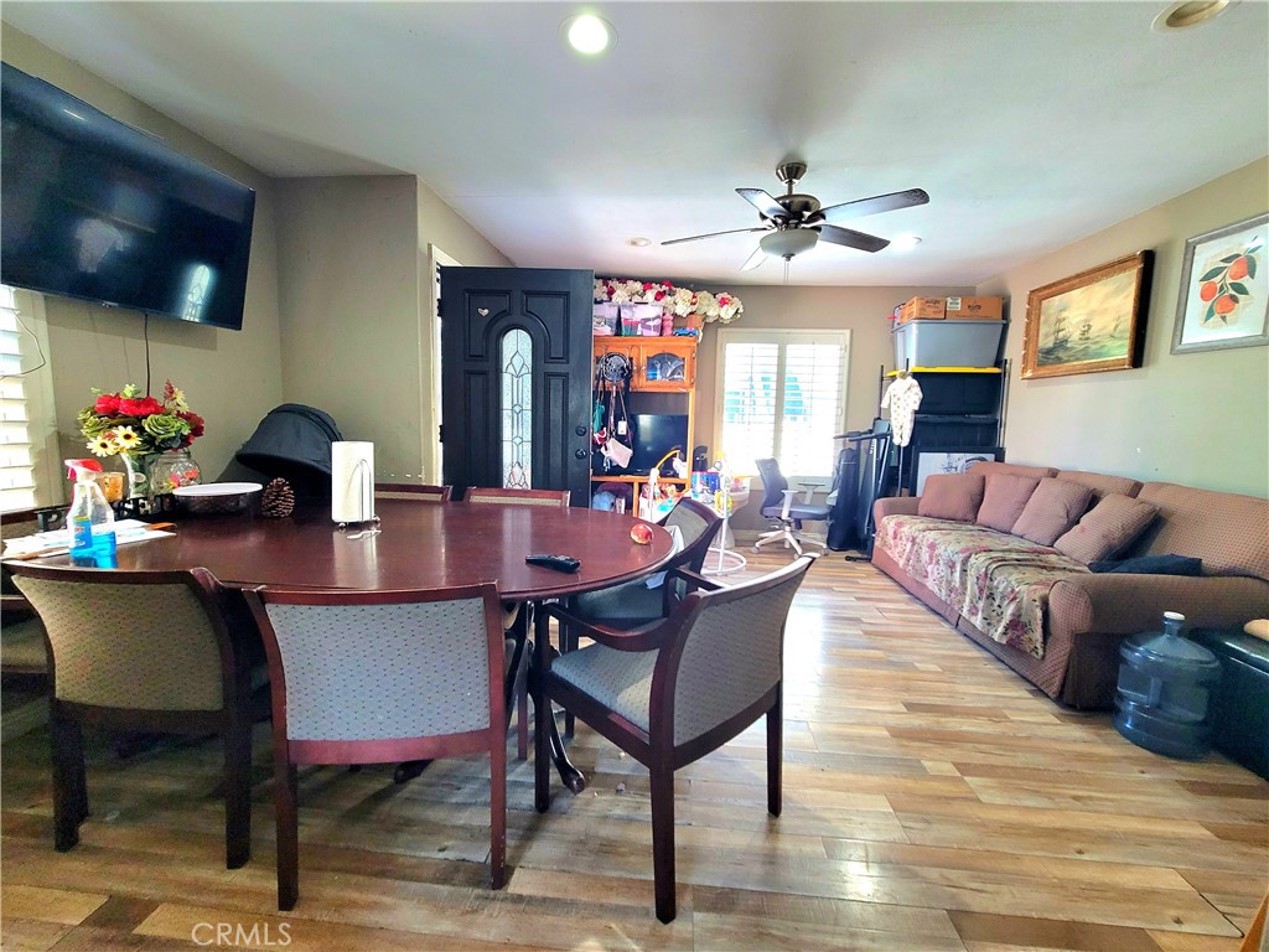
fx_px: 477
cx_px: 634
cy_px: 476
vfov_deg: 89.9
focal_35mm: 13
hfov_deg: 106.2
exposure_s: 1/60.2
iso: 320
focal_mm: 2.2
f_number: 2.2
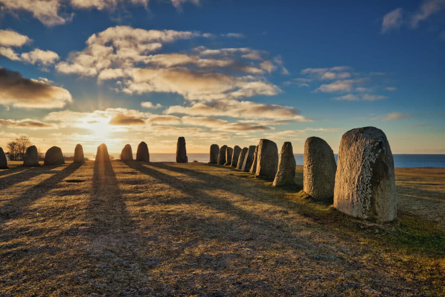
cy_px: 148
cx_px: 222
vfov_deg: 53.1
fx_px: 297
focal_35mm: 24
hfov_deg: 73.7
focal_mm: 16
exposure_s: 1/320
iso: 100
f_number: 10
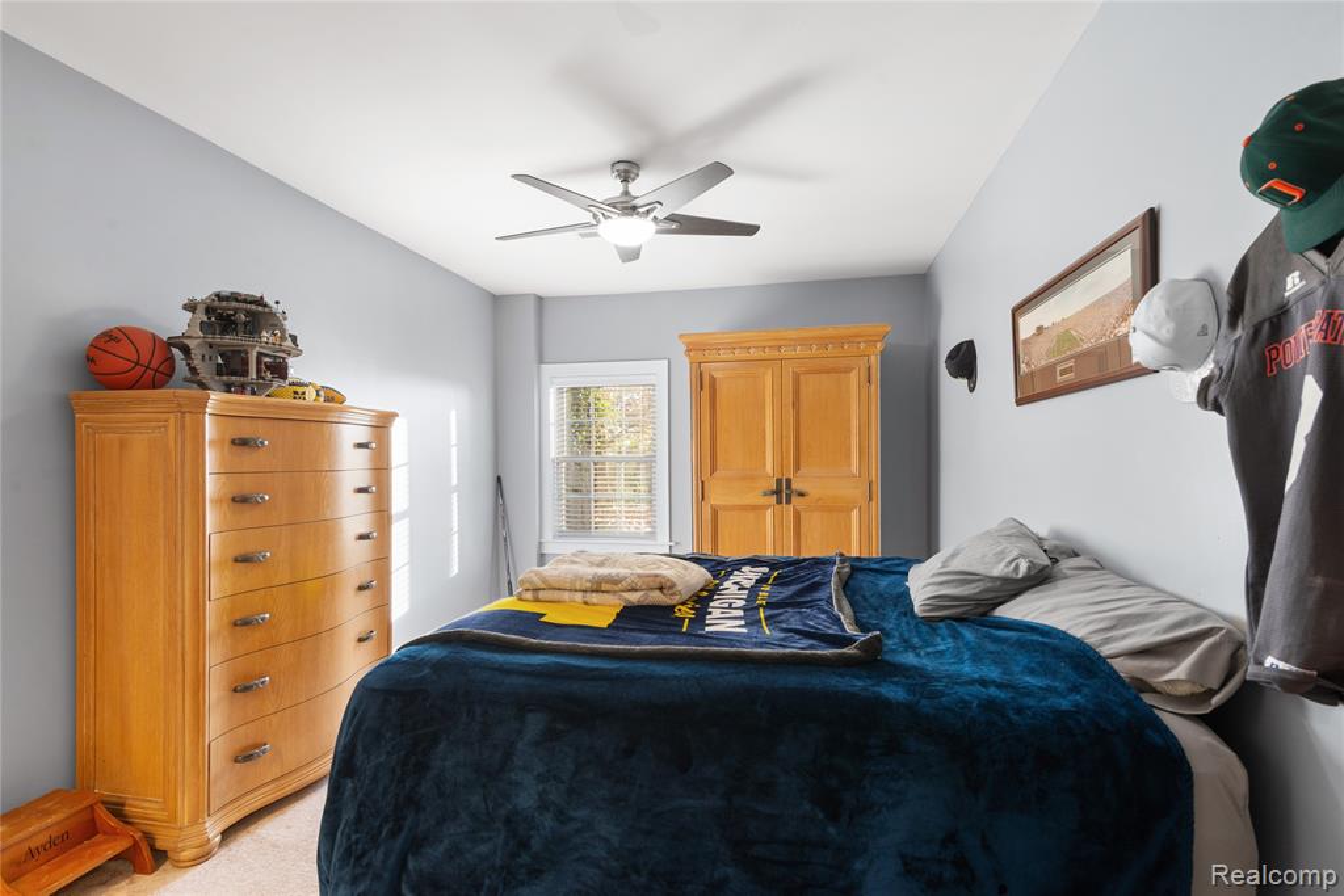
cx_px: 672
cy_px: 448
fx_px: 635
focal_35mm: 17
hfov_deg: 93.3
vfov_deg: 70.5
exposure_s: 1/8
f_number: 9
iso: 320
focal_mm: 17
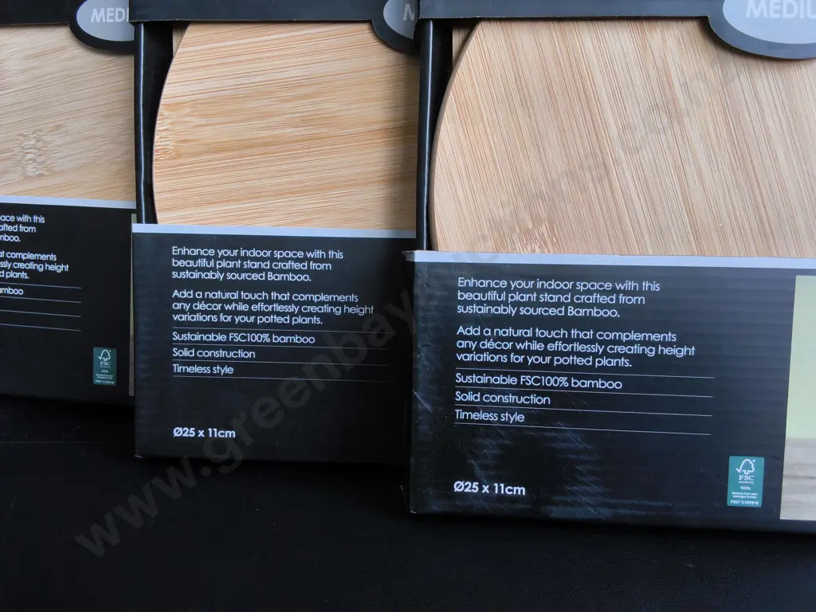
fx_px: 636
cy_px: 306
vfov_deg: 51.4
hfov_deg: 65.3
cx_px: 408
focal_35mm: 27
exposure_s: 1/100
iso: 80
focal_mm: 2.87
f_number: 2
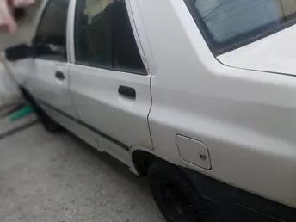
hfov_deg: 53.3
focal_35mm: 34
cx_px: 188
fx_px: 291
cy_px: 114
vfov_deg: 41.8
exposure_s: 1/206
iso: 20
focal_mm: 4
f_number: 1.8
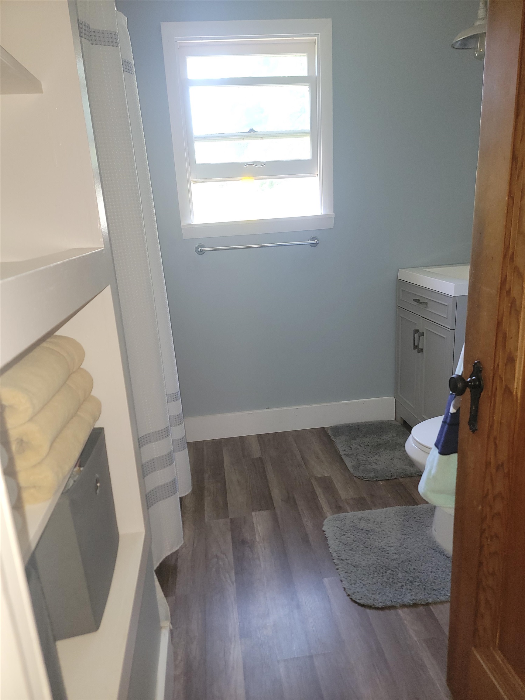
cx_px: 262
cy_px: 350
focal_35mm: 24
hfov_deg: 56.8
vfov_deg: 71.6
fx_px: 485
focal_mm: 6.7
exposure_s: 1/40
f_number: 1.8
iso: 100
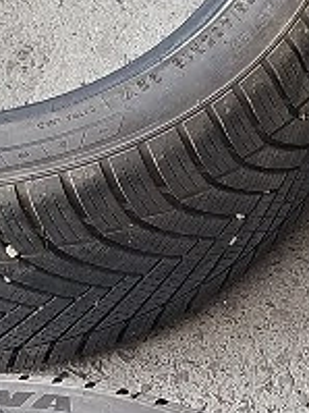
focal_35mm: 154
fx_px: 1835
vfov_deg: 12.6
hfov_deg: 9.3
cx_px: 481
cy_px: 480
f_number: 1.8
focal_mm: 5.54
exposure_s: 1/192
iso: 50
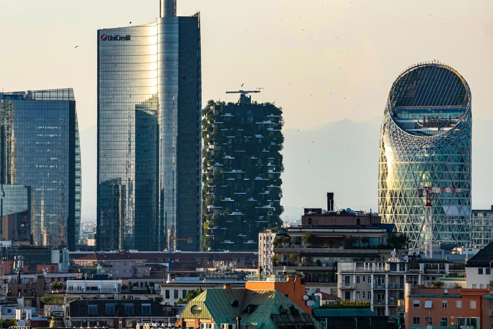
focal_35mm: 300
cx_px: 246
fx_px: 4108
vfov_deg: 4.6
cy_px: 164
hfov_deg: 6.9
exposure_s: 1/2000
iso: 500
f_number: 5
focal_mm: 200
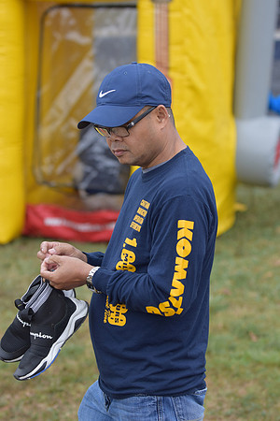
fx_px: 1400
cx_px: 140
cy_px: 210
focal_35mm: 120
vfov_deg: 17.1
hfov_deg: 11.4
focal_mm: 80
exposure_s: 1/800
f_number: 2.8
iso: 200
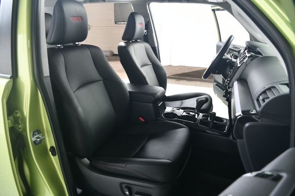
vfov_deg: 47.9
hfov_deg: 67.4
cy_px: 98
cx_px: 148
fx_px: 221
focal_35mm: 27
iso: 100
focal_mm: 18
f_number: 4.5
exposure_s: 1/160
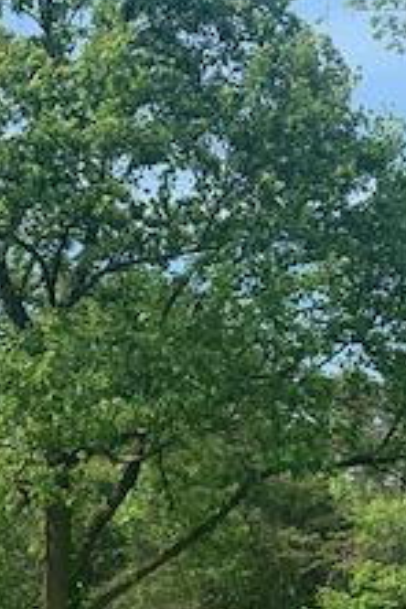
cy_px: 614
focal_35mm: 156
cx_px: 156
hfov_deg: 8.8
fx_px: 2639
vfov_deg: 13.0
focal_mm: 6
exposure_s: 1/363
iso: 16
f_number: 2.4
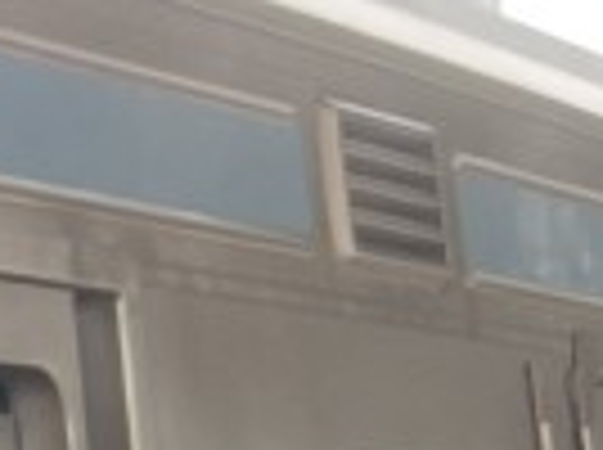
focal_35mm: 184
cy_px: 468
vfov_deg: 8.0
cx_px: -994
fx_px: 3199
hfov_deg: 9.3
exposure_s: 1/233
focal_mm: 3.24
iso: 58
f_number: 2.45
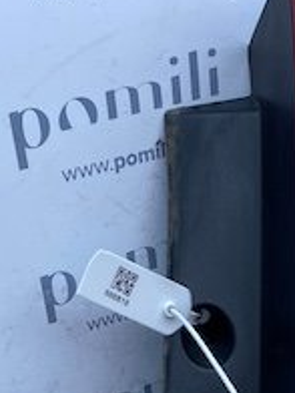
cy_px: 551
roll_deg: -8.0
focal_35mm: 85
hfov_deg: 17.2
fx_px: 966
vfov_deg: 20.4
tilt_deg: -34.1
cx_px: 237
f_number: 1.8
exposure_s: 1/890
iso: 32
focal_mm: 4.25
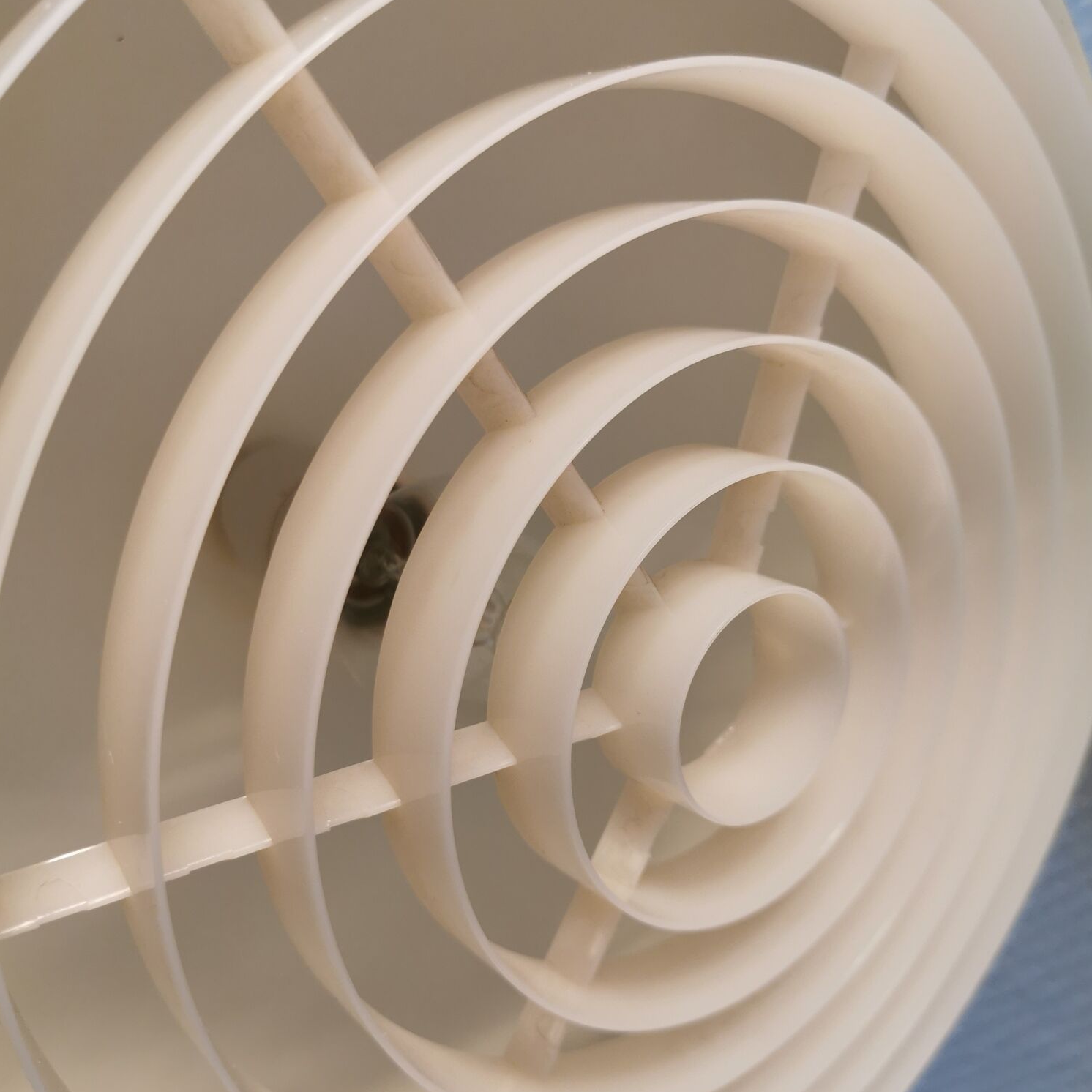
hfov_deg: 51.1
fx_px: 1142
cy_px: 599
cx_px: 546
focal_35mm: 32
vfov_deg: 51.0
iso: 100
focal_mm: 5.56
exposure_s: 1/50
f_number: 1.6
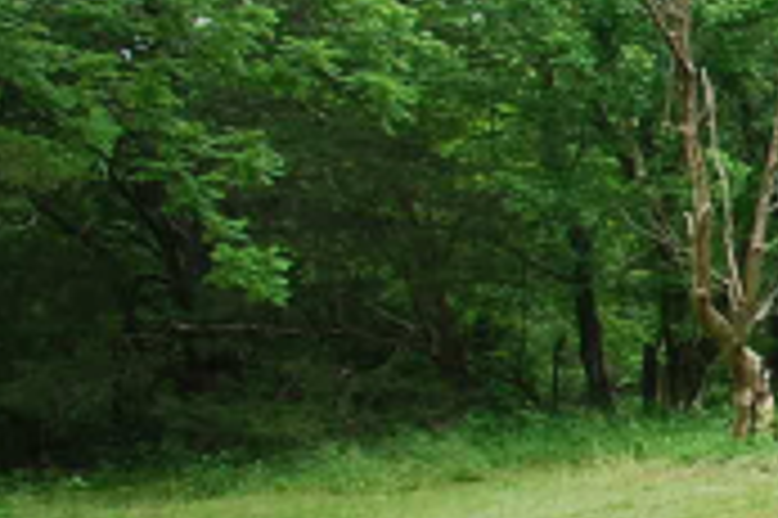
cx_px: 1482
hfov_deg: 19.9
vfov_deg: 20.8
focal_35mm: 65
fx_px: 1403
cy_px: 365
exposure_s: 1/125
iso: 160
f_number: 5.6
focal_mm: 10
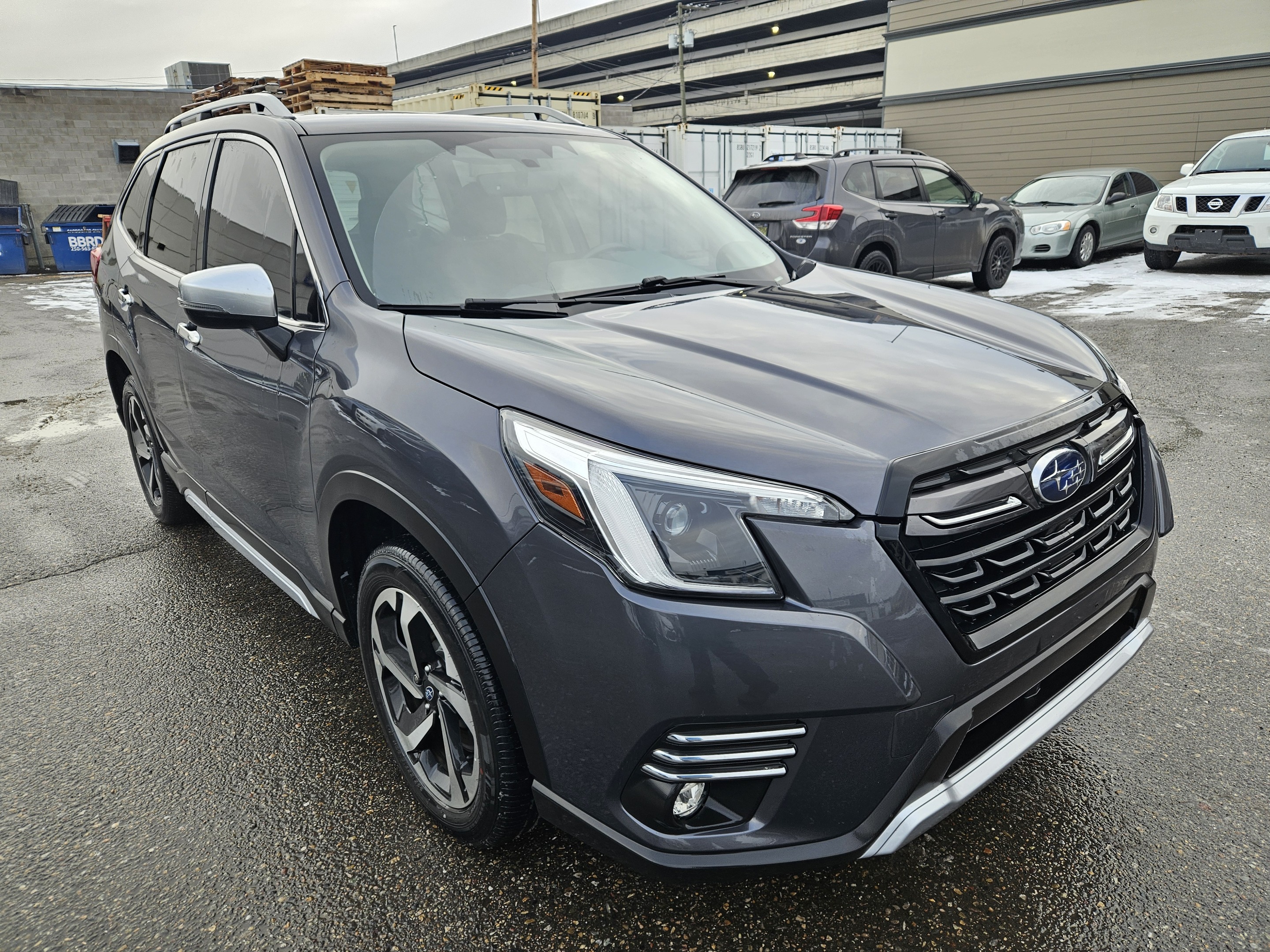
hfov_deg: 73.9
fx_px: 844
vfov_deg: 58.9
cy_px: 476
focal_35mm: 23
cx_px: 635
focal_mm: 5.4
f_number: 1.8
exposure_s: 1/120
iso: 25
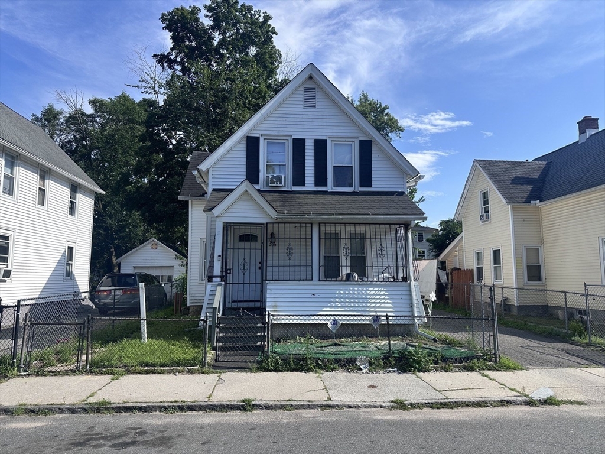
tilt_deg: +7.1
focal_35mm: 24
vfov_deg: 56.8
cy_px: 227
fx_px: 419
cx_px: 302
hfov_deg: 71.6
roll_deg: +0.3
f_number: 1.78
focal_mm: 6.86
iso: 80
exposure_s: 1/4348
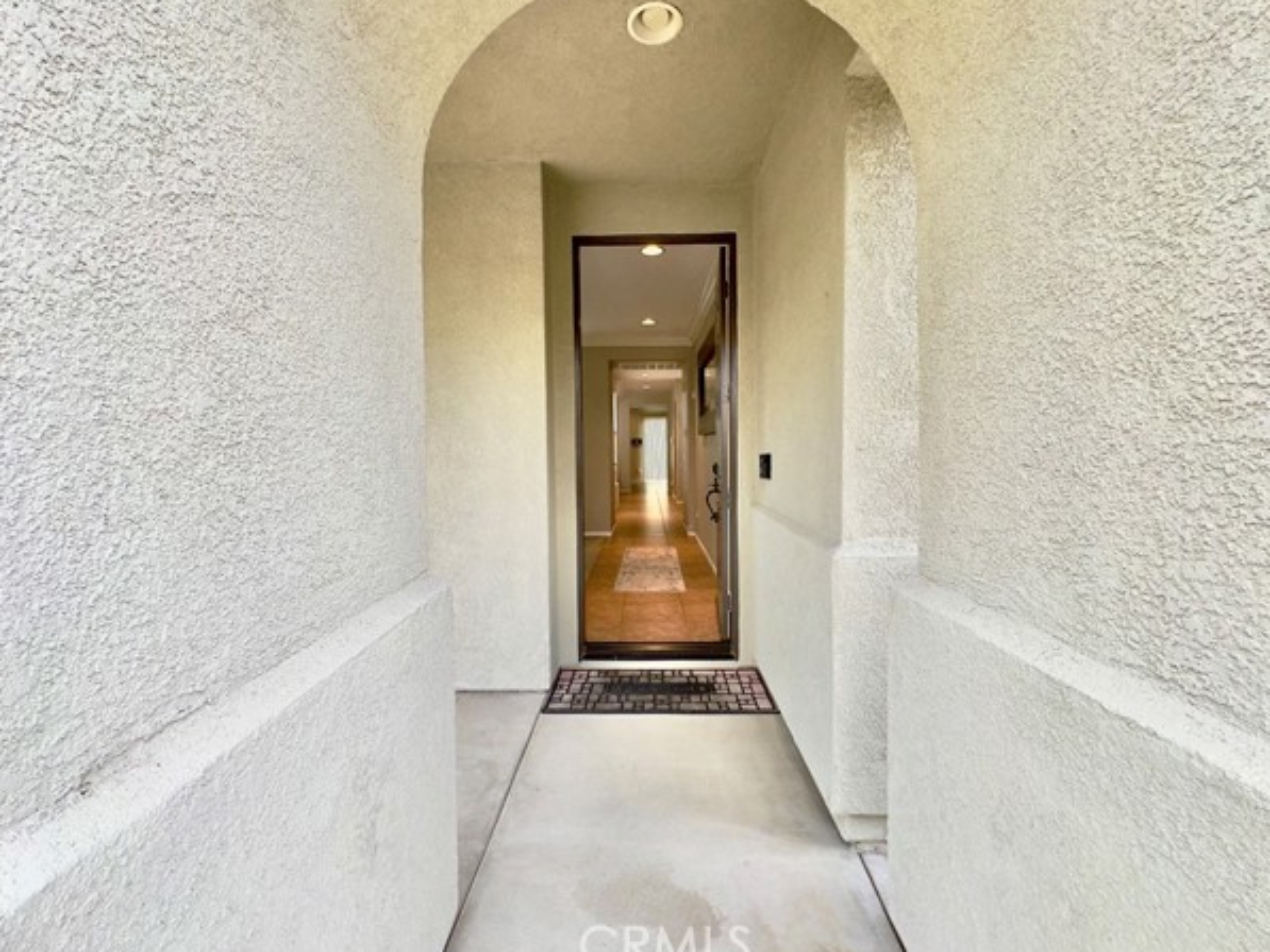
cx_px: 638
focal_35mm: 15
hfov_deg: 98.2
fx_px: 550
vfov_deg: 81.8
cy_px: 465
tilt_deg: -2.1
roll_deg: +0.1
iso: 32
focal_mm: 2.22
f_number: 2.2
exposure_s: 1/122
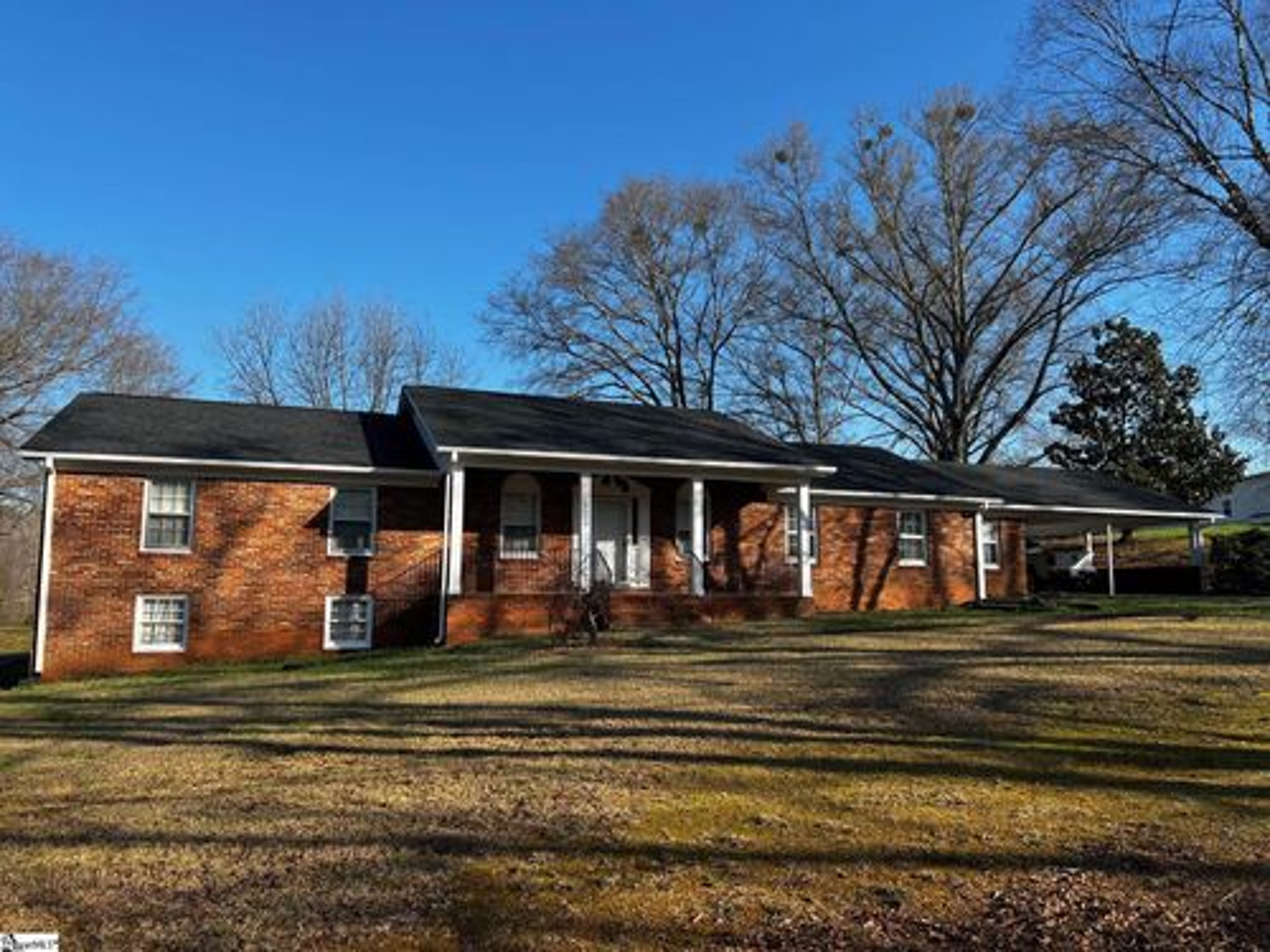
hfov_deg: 67.3
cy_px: 476
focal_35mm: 26
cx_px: 635
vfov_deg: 53.1
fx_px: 954
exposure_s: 1/2045
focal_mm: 5.7
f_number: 1.5
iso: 50
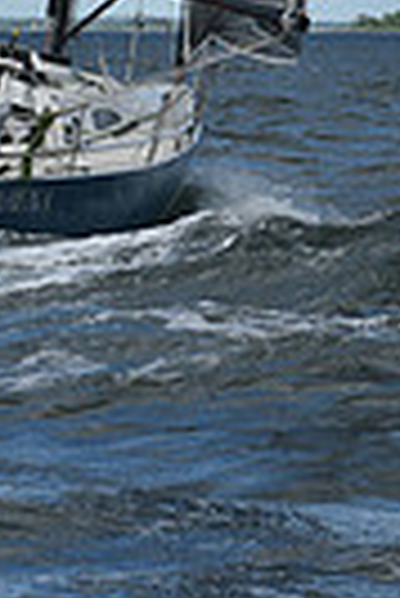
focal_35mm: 358
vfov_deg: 5.6
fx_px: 5951
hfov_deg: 3.8
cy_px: -674
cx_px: 196
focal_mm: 82
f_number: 10
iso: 320
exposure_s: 1/1000
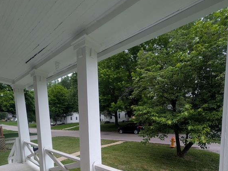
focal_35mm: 19
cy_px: 130
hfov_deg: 84.7
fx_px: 125
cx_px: 114
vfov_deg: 64.1
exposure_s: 1/329
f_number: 2.2
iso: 49
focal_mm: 1.83
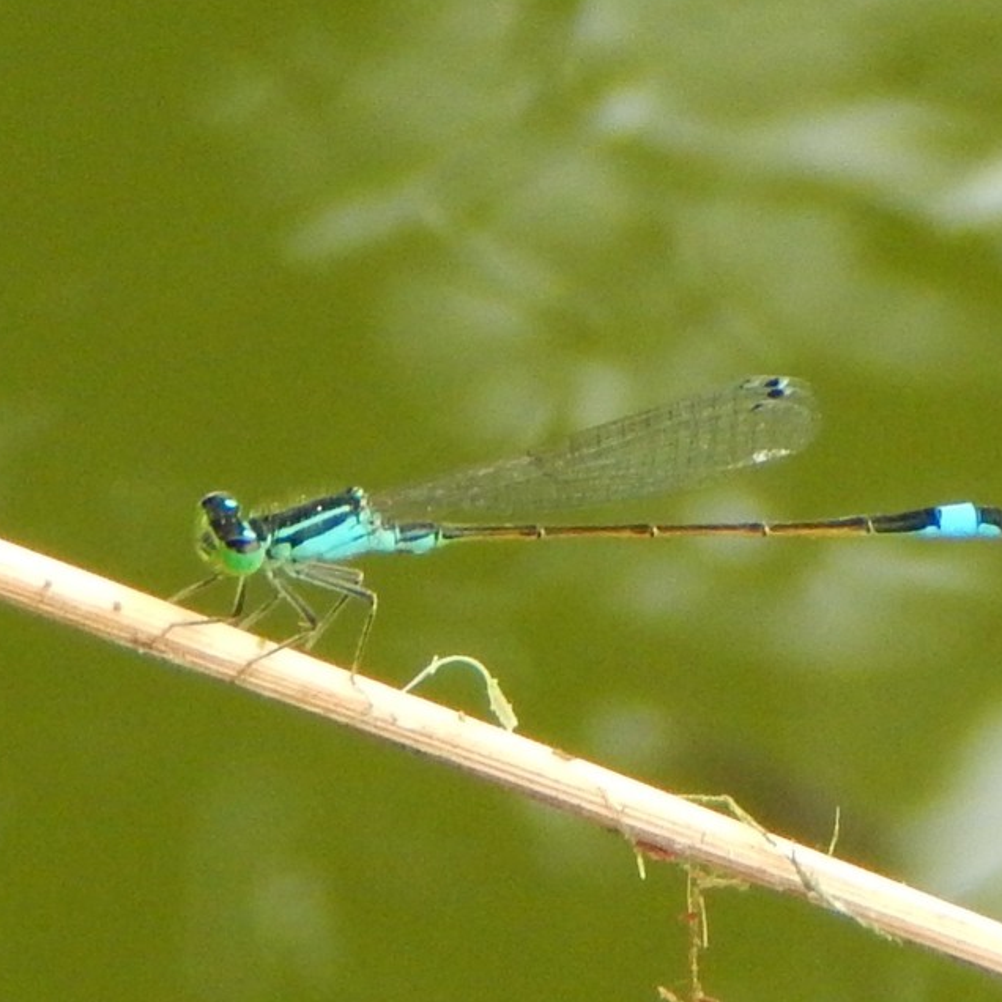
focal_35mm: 373
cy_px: 499
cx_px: 603
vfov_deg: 4.7
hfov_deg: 4.7
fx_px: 12215
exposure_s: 1/100
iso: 400
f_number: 5.7
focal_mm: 56.5
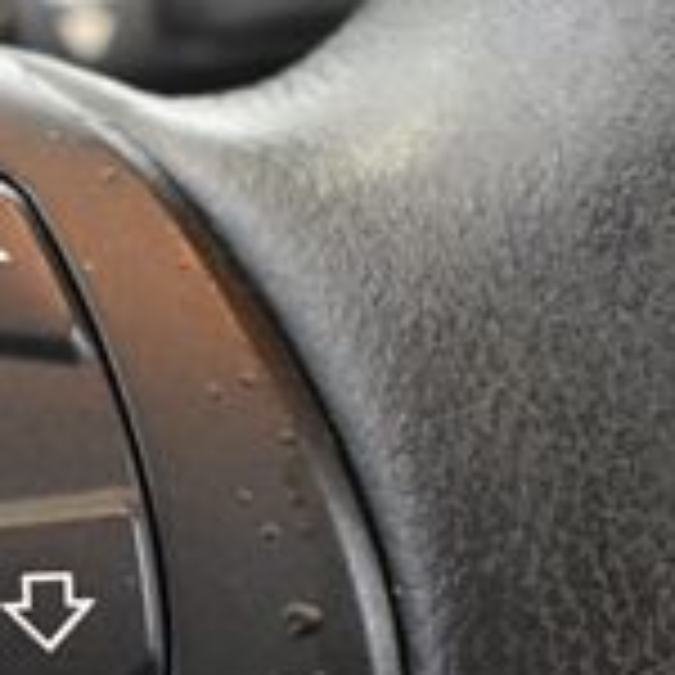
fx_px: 2405
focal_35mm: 109
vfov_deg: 16.0
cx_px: -180
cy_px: 436
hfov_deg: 15.3
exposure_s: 1/60
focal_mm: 20
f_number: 3.8
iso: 6400
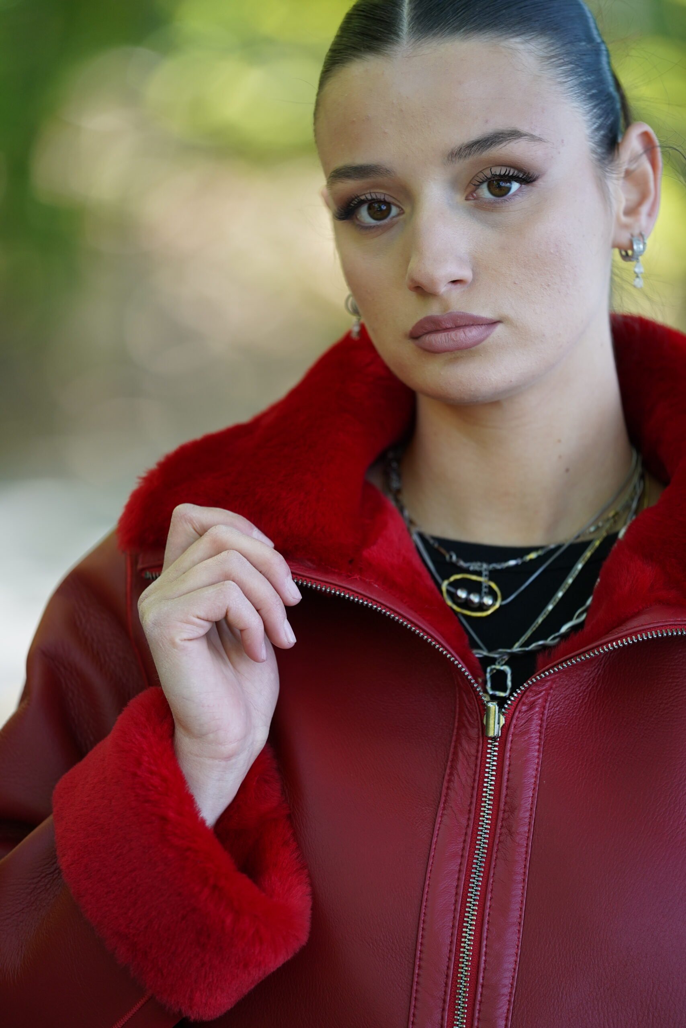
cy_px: 514
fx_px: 5544
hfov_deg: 7.1
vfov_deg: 10.6
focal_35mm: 194
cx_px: 343
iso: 500
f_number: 2.8
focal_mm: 194
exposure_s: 1/320
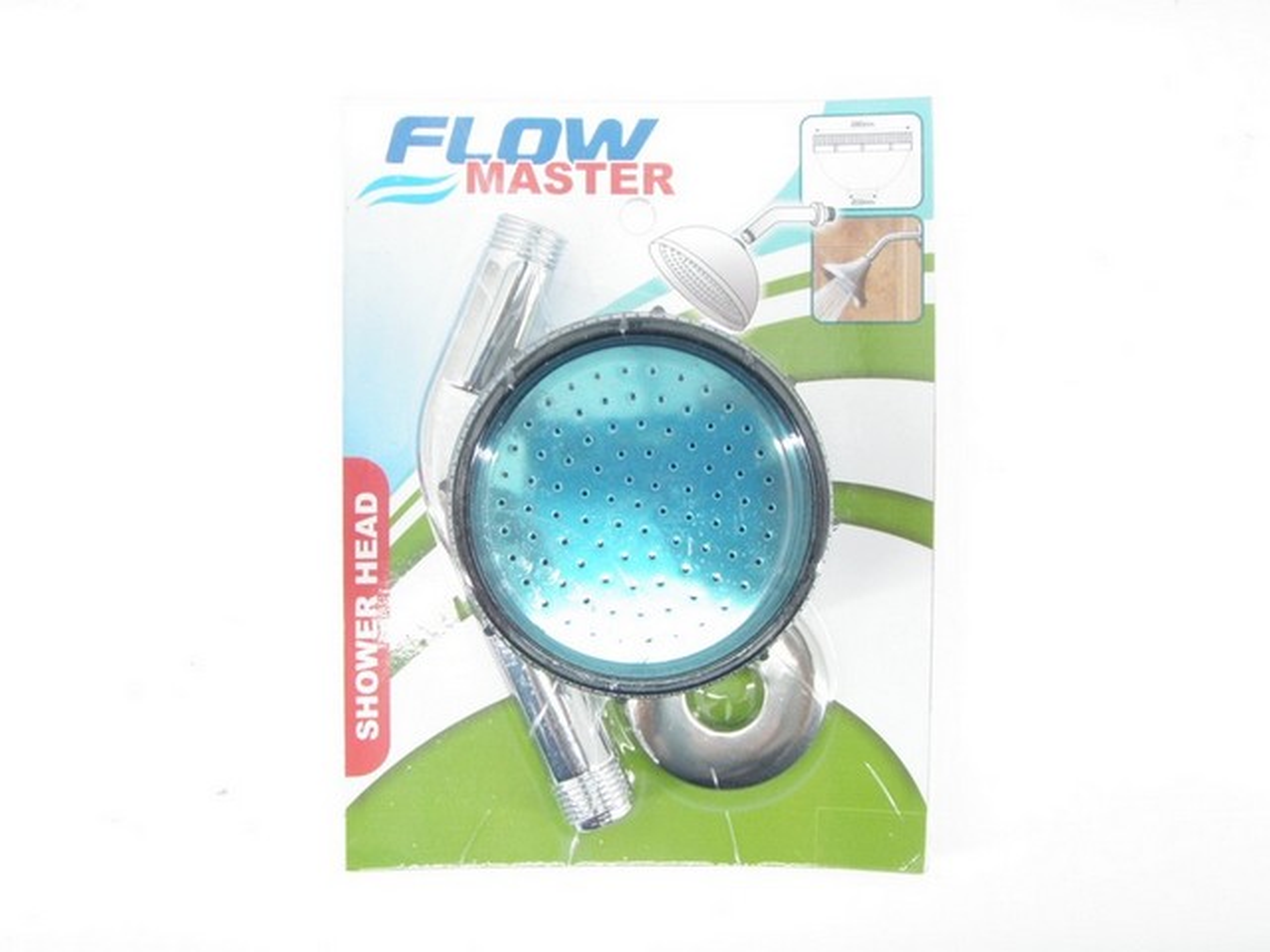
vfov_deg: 37.7
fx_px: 1394
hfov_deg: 49.0
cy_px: 476
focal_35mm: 38
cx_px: 635
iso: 200
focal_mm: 6.7
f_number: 3.5
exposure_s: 1/15
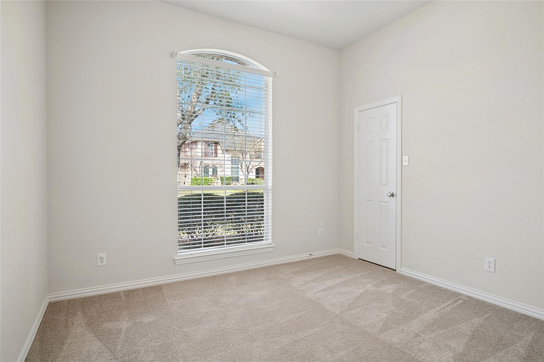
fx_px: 295
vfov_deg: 63.2
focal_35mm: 20
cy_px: 181
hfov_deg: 85.4
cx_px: 272
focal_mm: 19.5
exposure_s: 1/6
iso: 250
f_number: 8
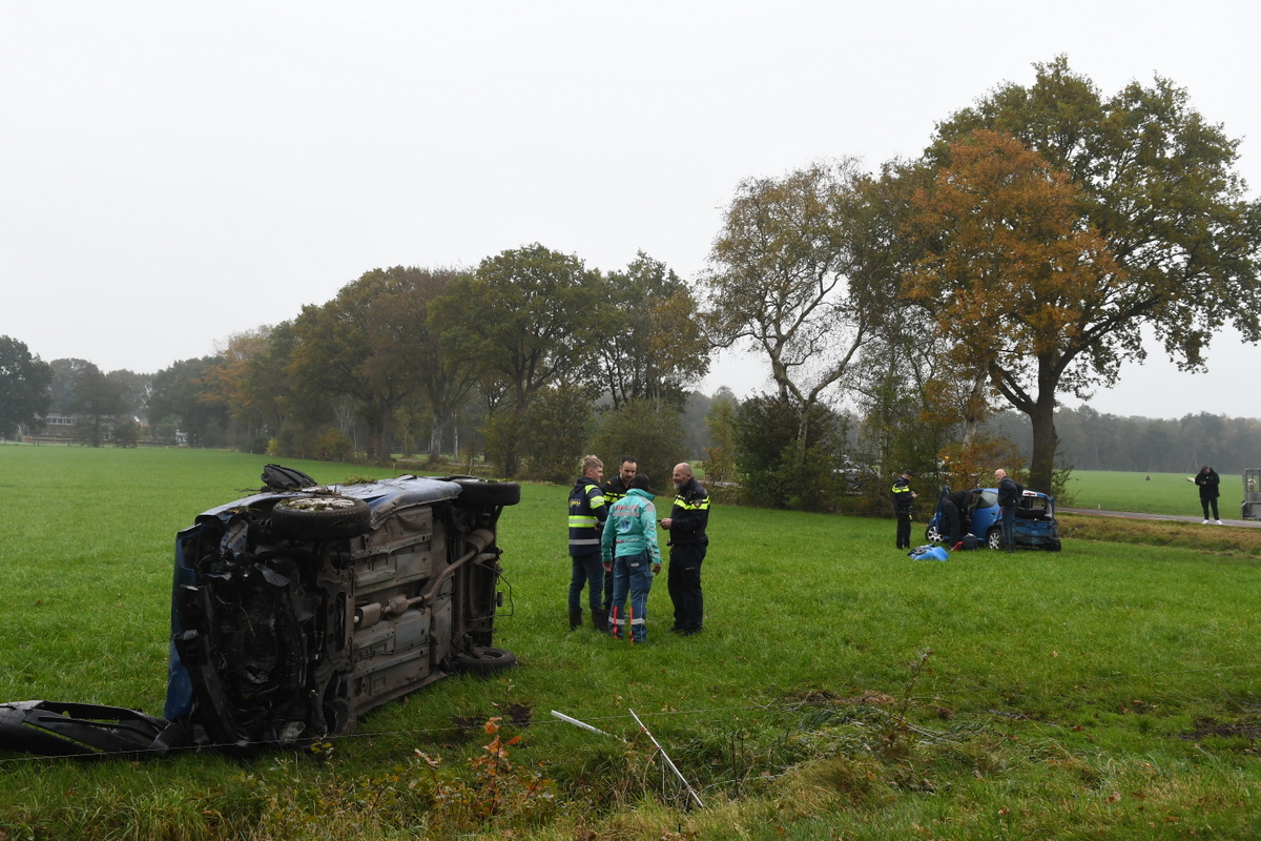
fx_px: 1366
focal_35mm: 39
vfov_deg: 34.2
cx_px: 630
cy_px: 420
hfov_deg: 49.6
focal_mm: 26
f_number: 5.6
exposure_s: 1/125
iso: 400
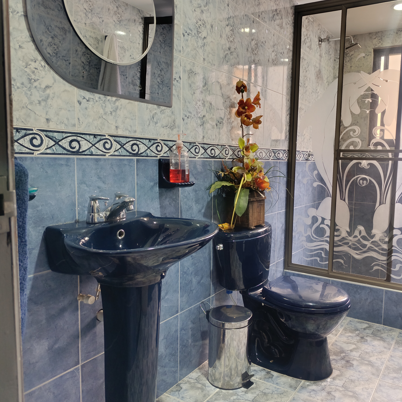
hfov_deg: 56.4
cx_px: 258
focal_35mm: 28
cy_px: 198
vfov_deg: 57.3
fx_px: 368
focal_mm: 6.14
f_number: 1.6
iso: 640
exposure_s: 1/30
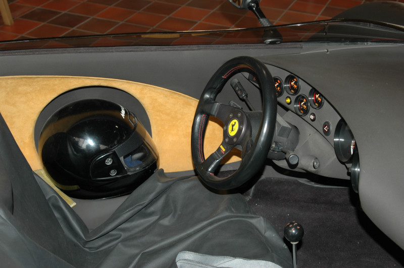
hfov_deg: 37.9
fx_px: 589
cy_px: 134
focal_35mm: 52
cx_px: 202
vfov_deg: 25.7
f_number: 5.6
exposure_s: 1/60
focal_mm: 35
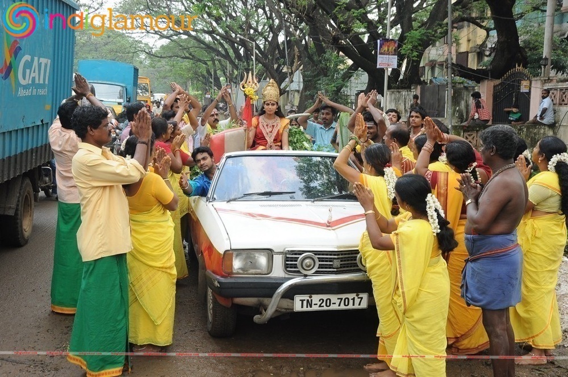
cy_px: 188
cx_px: 284
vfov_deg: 28.0
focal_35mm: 48
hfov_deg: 41.2
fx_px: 756
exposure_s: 1/80
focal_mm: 32
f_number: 9
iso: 400
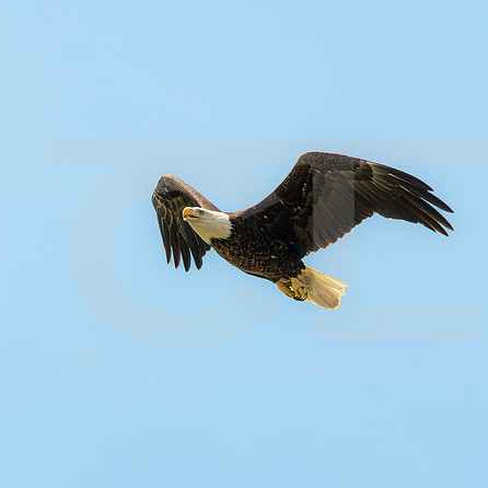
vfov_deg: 1.3
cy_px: 286
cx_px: 289
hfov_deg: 1.3
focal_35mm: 1324
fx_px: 21117
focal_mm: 480
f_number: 11
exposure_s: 1/2500
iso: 800
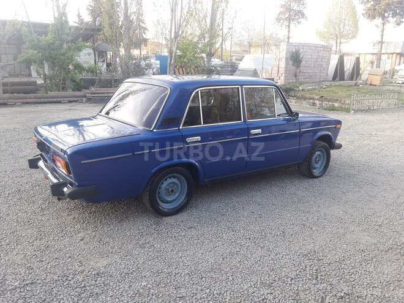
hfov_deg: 63.4
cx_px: 202
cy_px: 152
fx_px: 327
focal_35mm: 28
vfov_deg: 49.7
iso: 64
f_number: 1.9
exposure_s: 1/100
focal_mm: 3.7
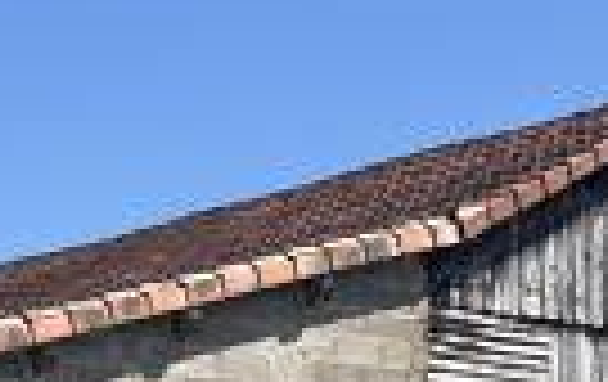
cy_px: 715
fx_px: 2707
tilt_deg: +0.0
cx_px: 50
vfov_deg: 7.8
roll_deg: -0.4
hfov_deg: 12.7
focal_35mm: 163
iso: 50
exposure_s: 1/3413
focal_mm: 5.1
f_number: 1.6
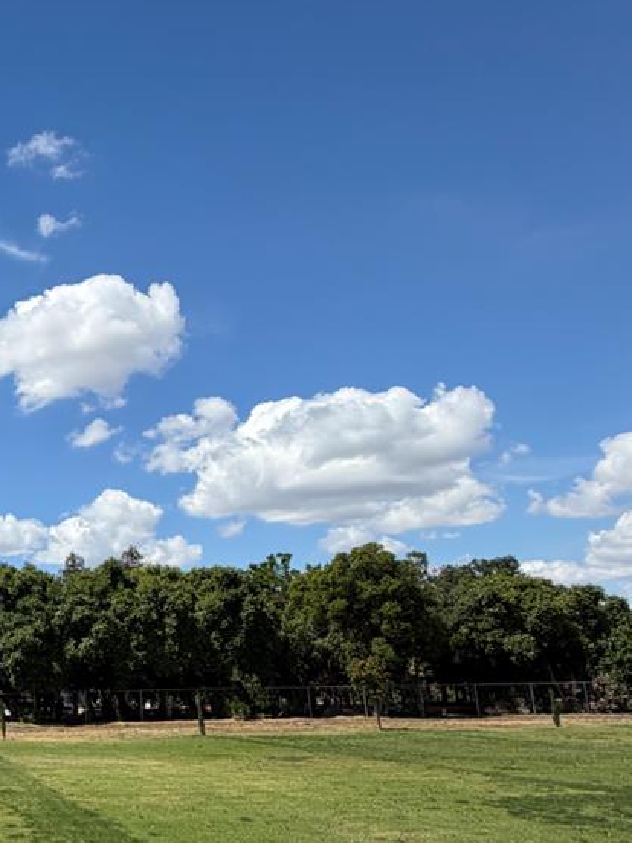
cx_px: -182
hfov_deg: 30.2
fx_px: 925
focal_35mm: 38
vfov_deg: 48.5
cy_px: 526
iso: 20
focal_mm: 2.22
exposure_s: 1/942
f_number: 2.2
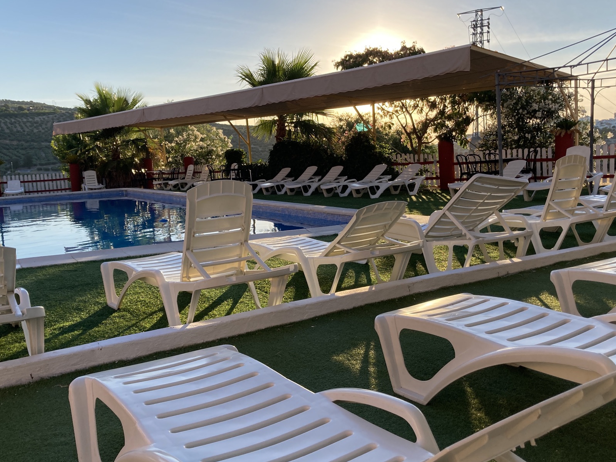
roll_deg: +0.6
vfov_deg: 40.7
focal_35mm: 35
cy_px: 240
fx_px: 623
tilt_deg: -7.1
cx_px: 305
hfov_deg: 52.6
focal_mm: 3.99
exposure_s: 1/972
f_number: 1.8
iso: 20
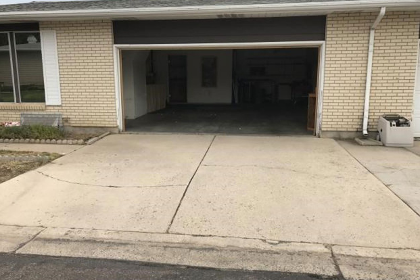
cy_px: 131
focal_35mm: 30
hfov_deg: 61.9
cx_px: 204
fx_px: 350
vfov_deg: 43.6
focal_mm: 3.99
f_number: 1.8
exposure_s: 1/1140
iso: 20
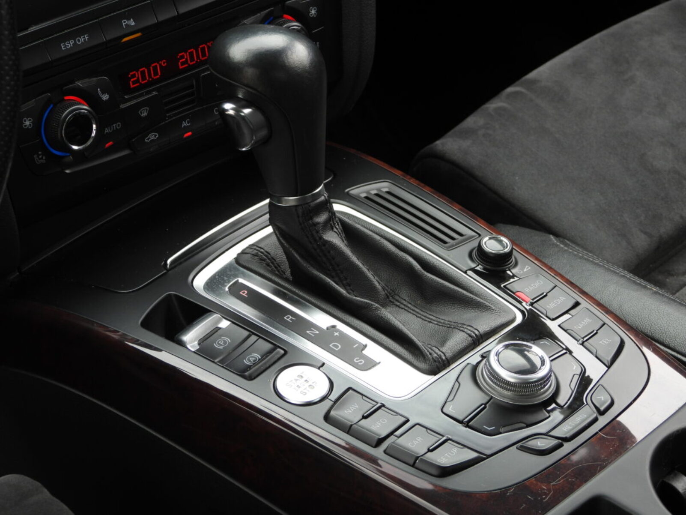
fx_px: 2081
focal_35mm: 105
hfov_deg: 18.7
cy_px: 258
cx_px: 343
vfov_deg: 14.1
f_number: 4
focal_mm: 18.9
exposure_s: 1/100
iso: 100
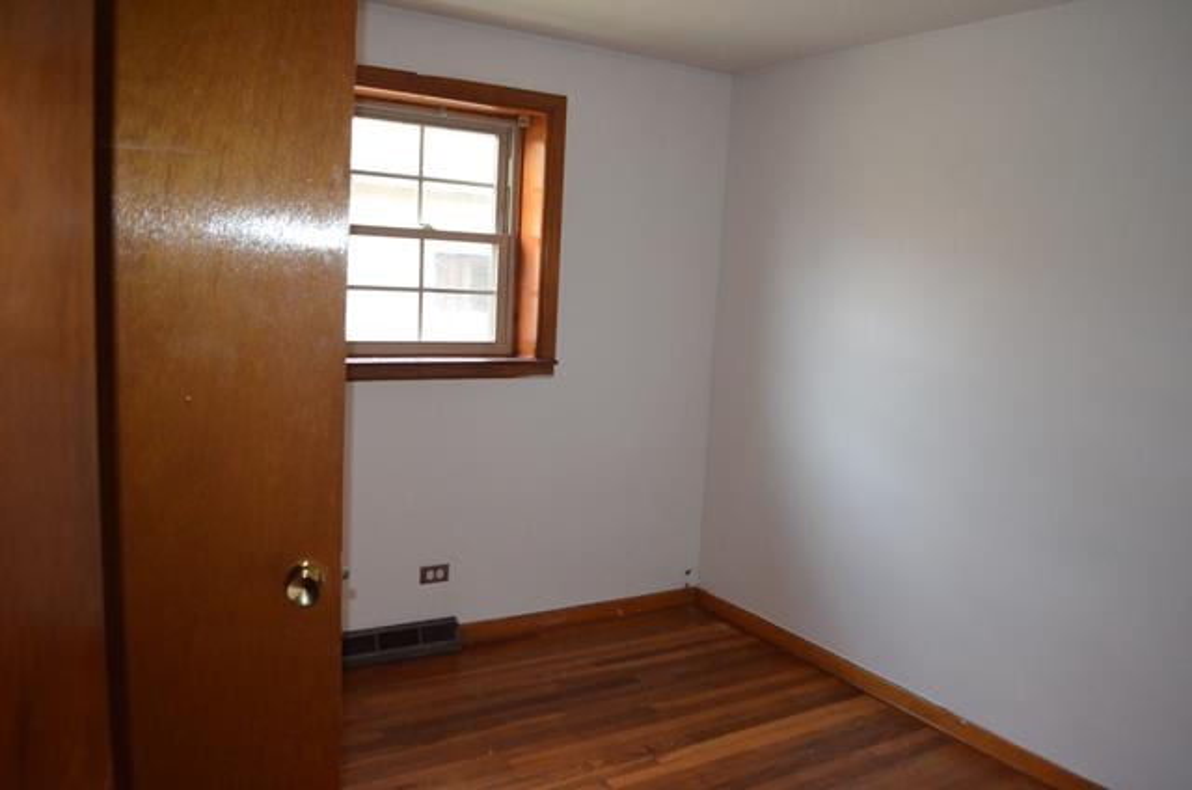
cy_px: 395
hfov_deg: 67.5
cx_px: 596
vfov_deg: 47.7
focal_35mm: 27
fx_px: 892
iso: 2500
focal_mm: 18
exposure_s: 1/60
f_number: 3.5
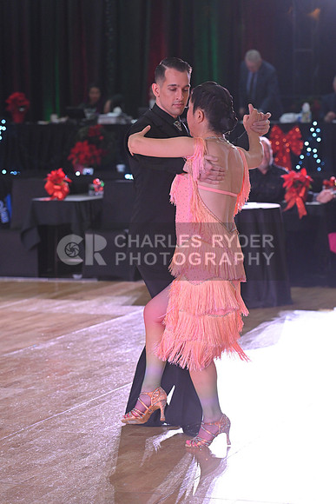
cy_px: 252
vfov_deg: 17.1
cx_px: 168
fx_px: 1679
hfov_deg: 11.4
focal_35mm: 120
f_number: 5
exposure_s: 1/320
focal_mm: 120
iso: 2000
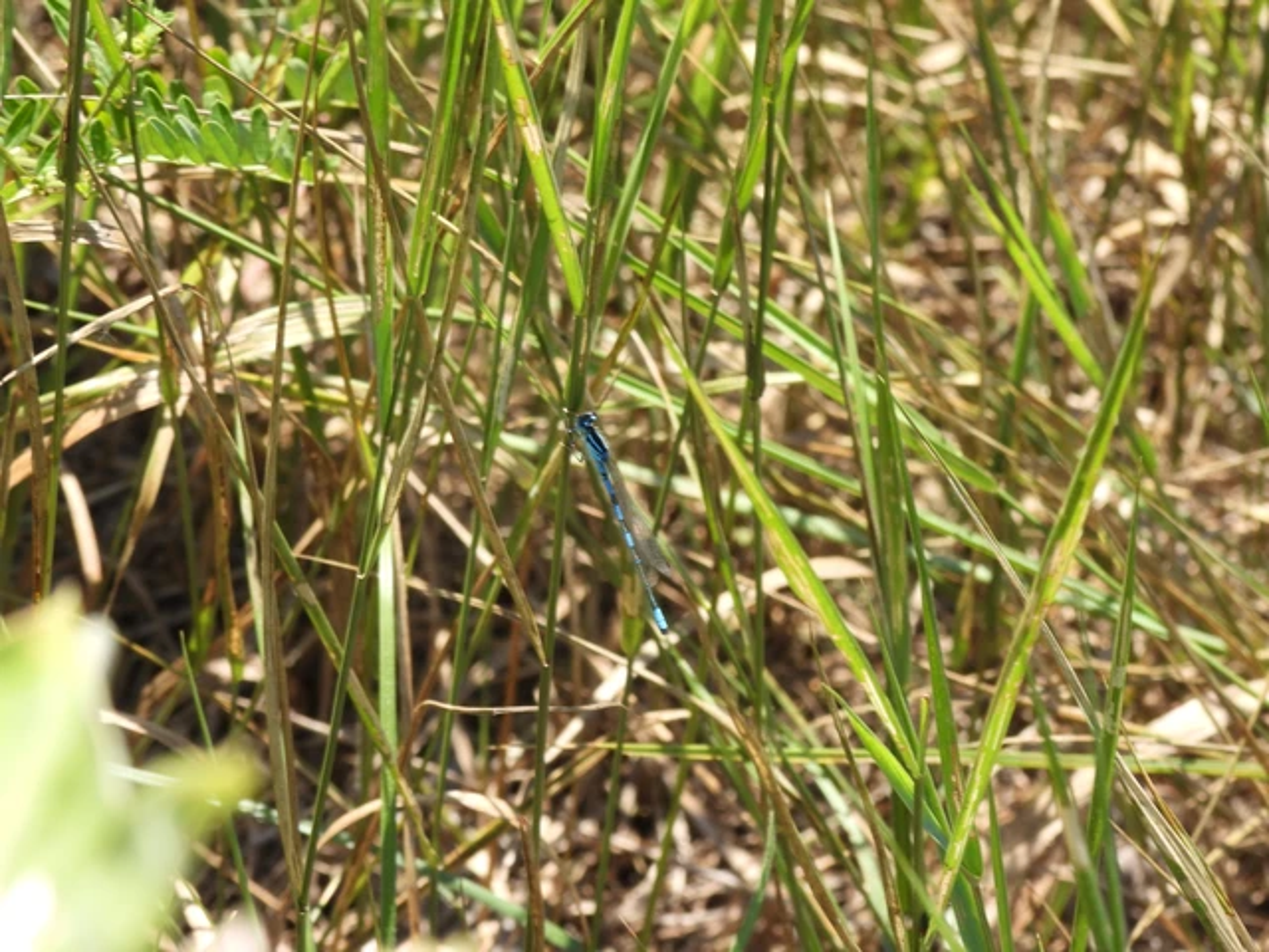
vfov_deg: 8.0
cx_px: 634
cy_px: 476
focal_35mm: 185
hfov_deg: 10.7
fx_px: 6782
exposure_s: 1/200
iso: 100
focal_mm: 33
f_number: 5
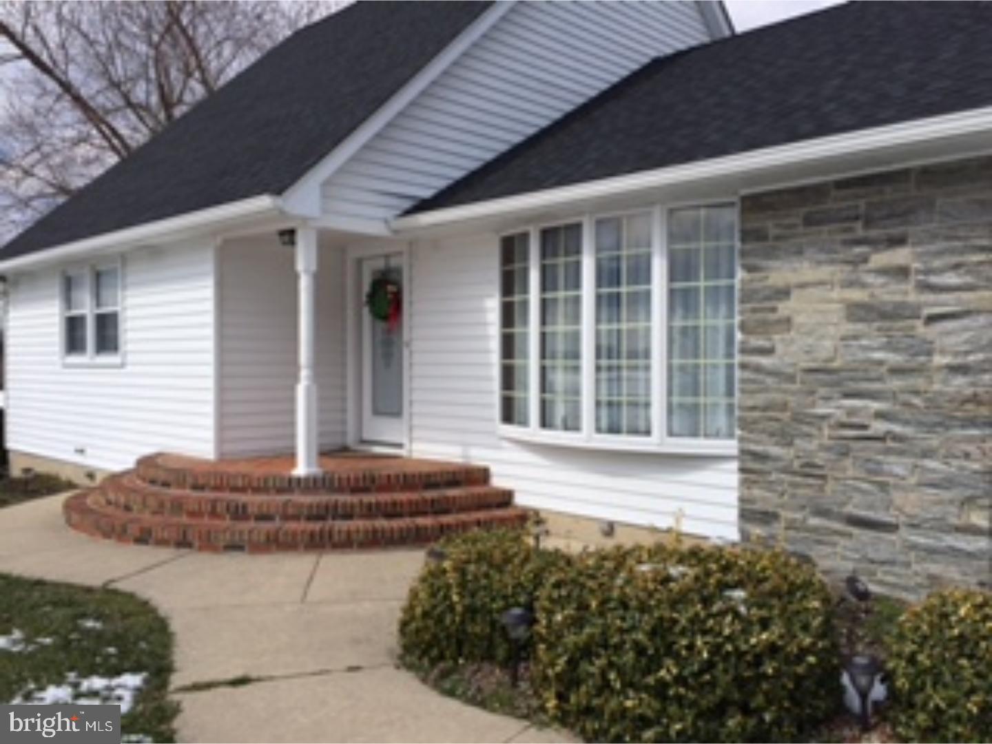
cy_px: 372
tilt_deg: -0.8
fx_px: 831
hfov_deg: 61.7
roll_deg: +0.0
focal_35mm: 29
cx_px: 496
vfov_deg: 48.2
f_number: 2.2
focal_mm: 4.15
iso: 32
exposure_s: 1/3049
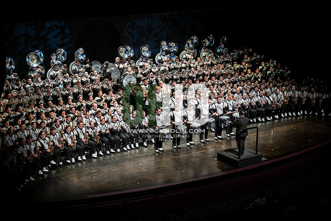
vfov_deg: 21.3
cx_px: 166
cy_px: 110
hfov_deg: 31.4
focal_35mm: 64
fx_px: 589
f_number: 2.8
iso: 1250
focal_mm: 64
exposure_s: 1/500
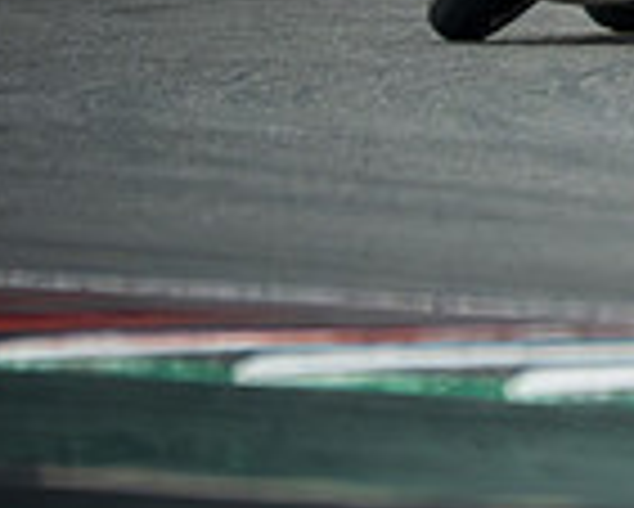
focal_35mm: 2312
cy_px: -281
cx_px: 1277
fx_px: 43412
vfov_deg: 0.7
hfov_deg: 0.8
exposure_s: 1/1600
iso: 2500
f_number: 5.6
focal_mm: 400
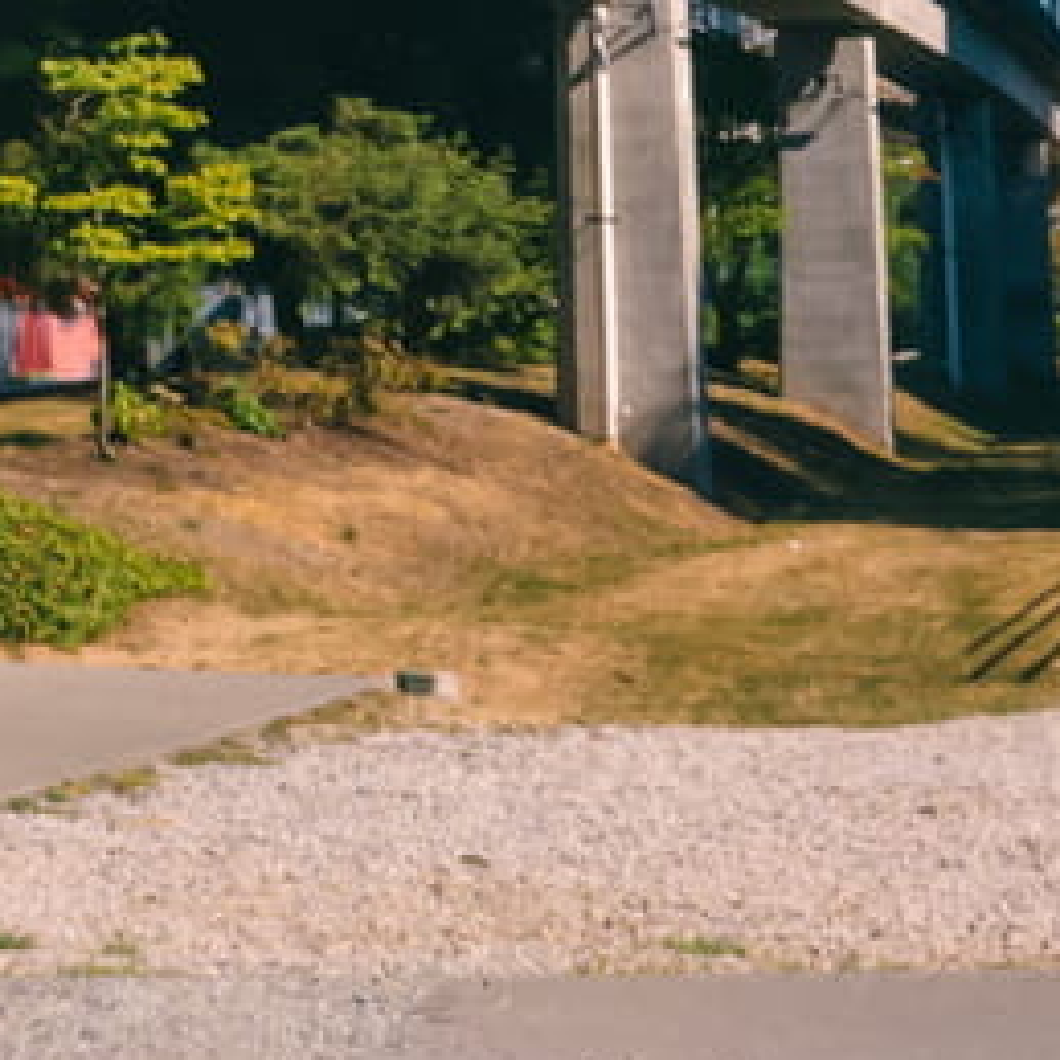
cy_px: -827
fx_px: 5127
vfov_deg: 11.0
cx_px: -237
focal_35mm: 148
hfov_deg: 11.5
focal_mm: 28
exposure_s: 1/60
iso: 160
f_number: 20
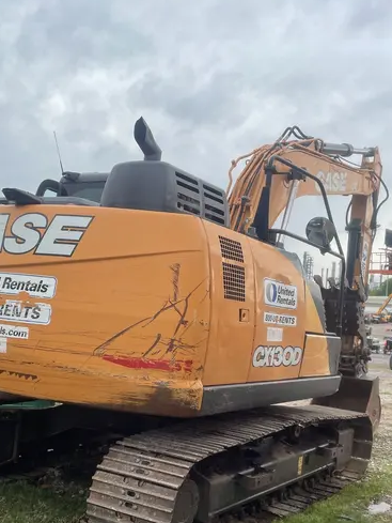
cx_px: 206
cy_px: 327
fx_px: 589
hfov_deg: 36.8
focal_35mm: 39
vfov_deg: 47.4
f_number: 1.6
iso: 32
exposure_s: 1/1103
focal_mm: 4.2
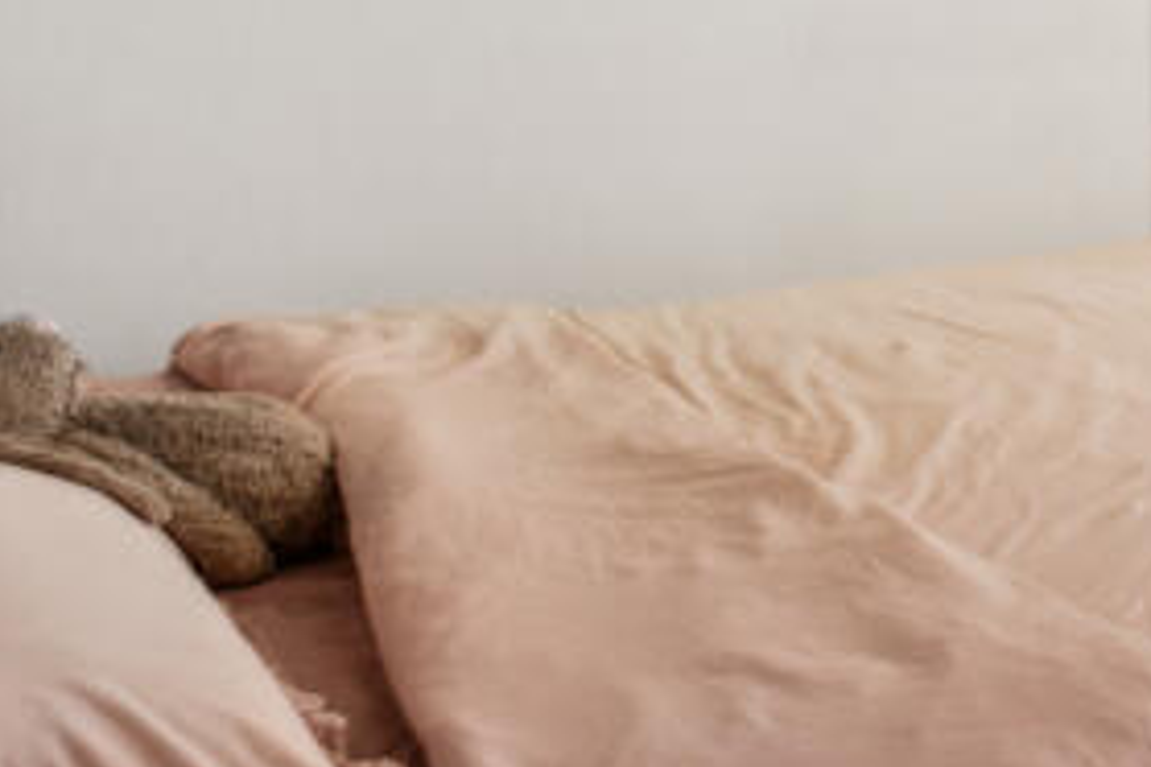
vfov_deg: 23.3
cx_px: 1638
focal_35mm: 55
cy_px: -52
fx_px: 1758
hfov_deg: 27.5
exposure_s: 1/9
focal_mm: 10
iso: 400
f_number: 11
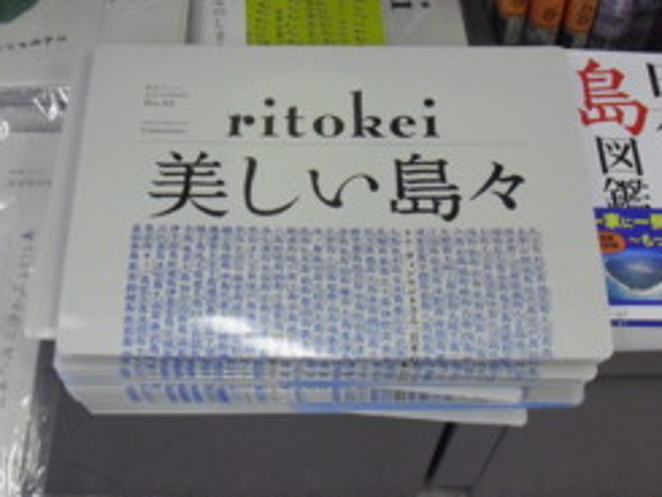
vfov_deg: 23.6
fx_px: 1186
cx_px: 332
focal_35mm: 62
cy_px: 165
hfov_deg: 31.2
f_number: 2.8
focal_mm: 6.2
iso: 400
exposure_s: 1/125
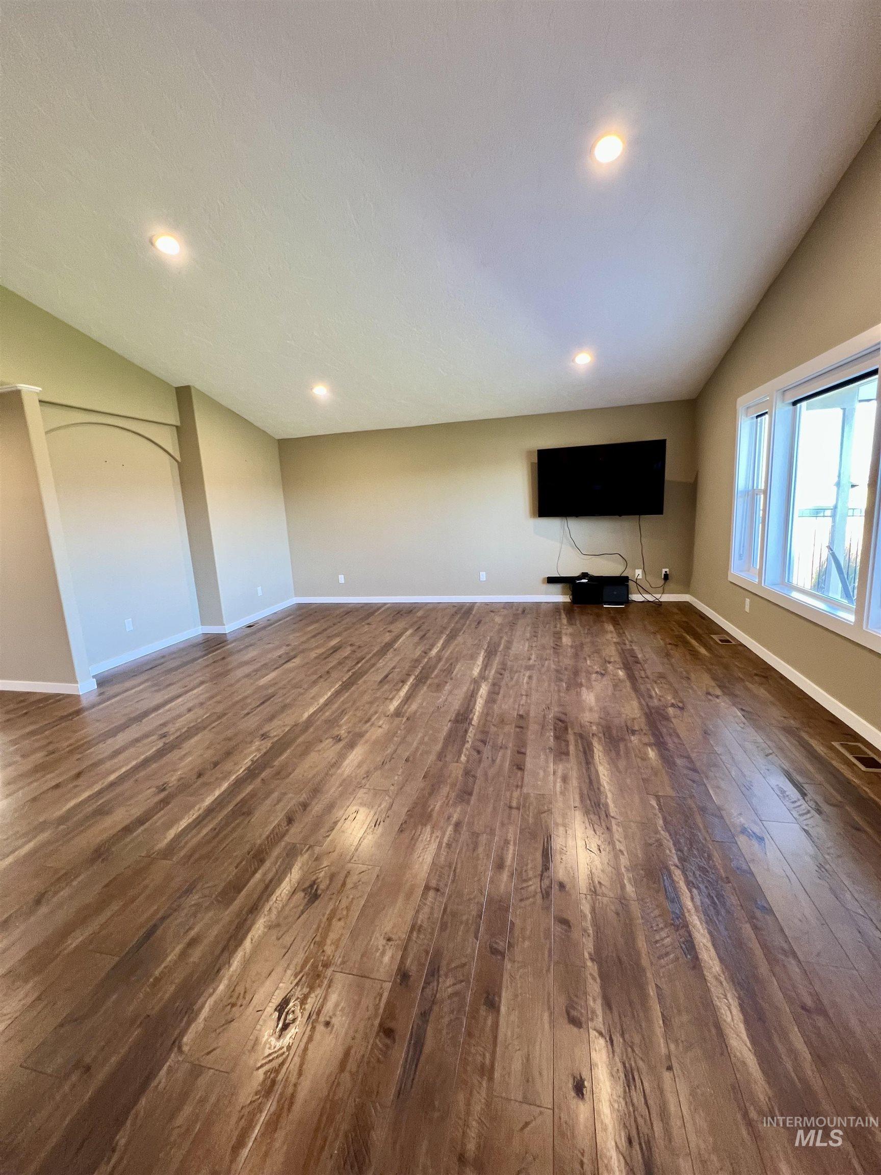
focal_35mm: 13
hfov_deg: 89.9
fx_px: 441
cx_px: 440
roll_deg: +1.5
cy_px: 588
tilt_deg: -10.6
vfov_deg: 106.2
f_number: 1.8
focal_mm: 1.57
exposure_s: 1/60
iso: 160
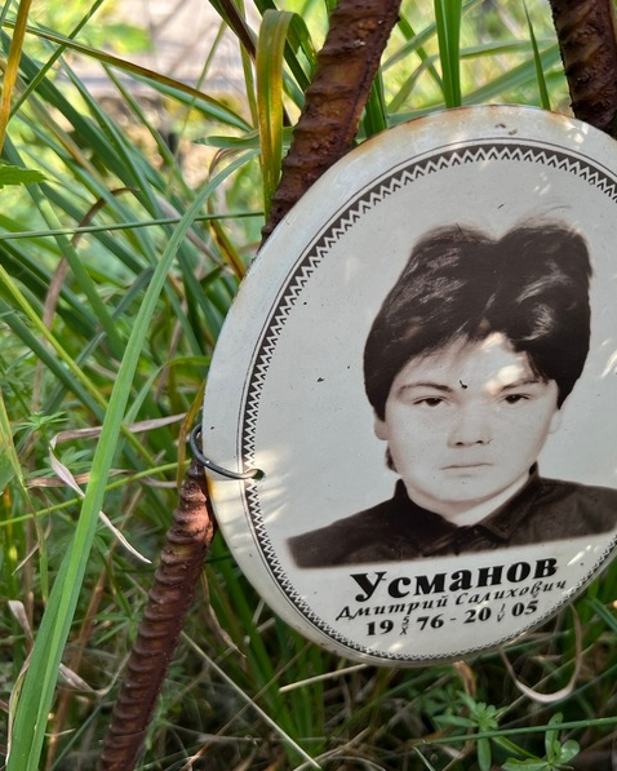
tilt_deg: -32.7
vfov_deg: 52.8
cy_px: 385
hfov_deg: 42.2
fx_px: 776
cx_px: 452
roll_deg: -2.0
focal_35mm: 34
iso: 40
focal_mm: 5.7
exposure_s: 1/260
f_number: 1.5
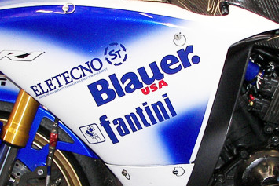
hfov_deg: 18.9
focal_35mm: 108
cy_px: 80
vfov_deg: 12.7
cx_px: 178
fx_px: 837
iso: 100
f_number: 2.8
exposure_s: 1/30
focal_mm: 6.8
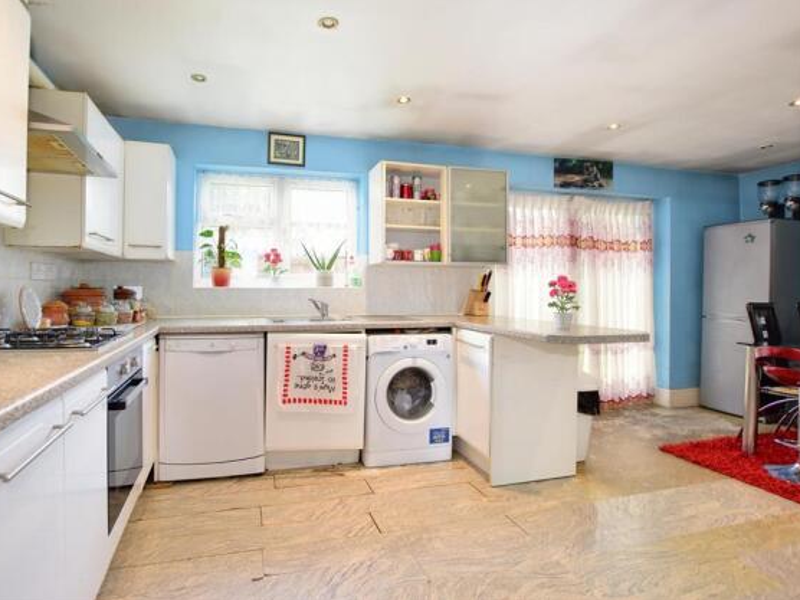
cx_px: 342
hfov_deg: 90.4
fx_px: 393
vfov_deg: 74.7
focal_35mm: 17
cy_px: 288
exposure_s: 1/15
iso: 500
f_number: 4.5
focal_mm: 10
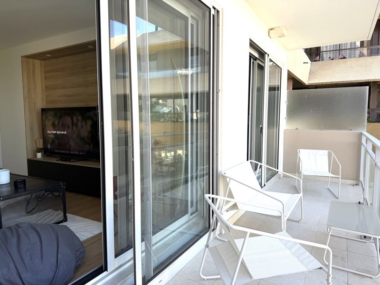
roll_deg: +0.1
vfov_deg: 56.8
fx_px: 263
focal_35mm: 24
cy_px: 142
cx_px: 190
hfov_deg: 71.6
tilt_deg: -4.9
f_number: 1.78
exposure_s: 1/491
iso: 80
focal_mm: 6.76
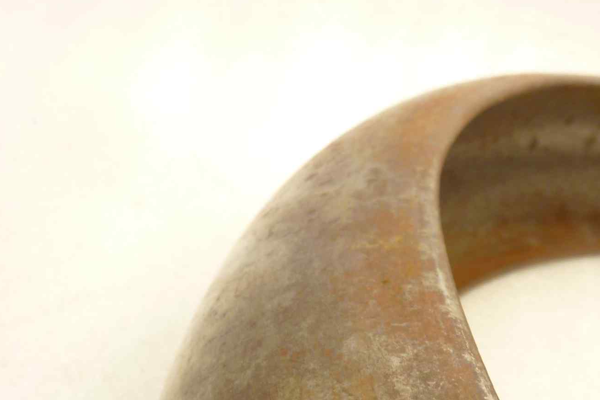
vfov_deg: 25.9
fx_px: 850
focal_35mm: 51
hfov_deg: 38.6
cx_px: 381
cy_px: 334
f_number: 3.3
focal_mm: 4.1
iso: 80
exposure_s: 1/15
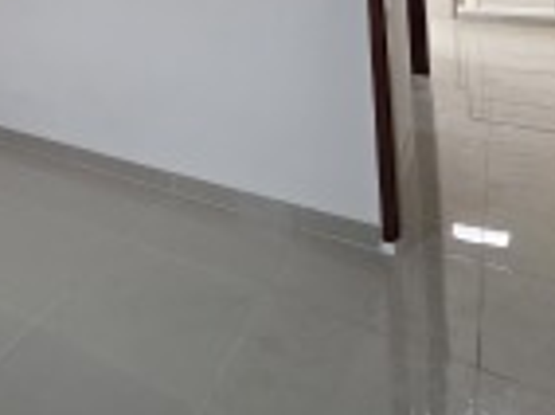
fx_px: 528
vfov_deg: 33.2
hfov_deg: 48.4
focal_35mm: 33
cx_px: 35
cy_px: -106
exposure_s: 1/100
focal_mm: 2.2
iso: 200
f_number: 2.2
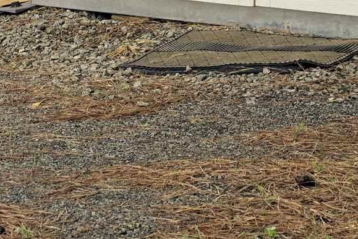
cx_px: 200
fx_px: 1899
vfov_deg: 6.8
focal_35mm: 191
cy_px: -339
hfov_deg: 10.8
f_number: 4
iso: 320
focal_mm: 36
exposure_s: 1/400
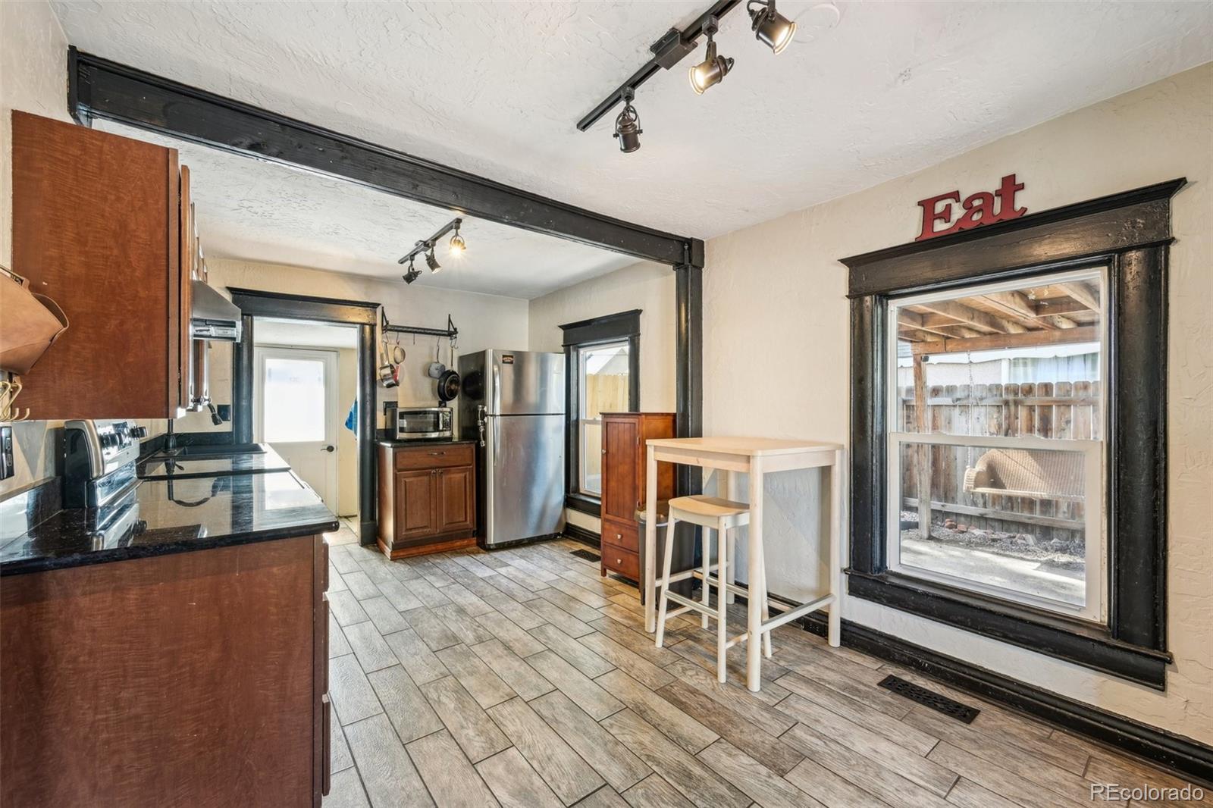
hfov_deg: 104.3
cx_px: 606
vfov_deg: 81.2
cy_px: 404
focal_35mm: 14
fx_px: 472
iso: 400
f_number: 8
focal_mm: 14
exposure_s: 1/2.5
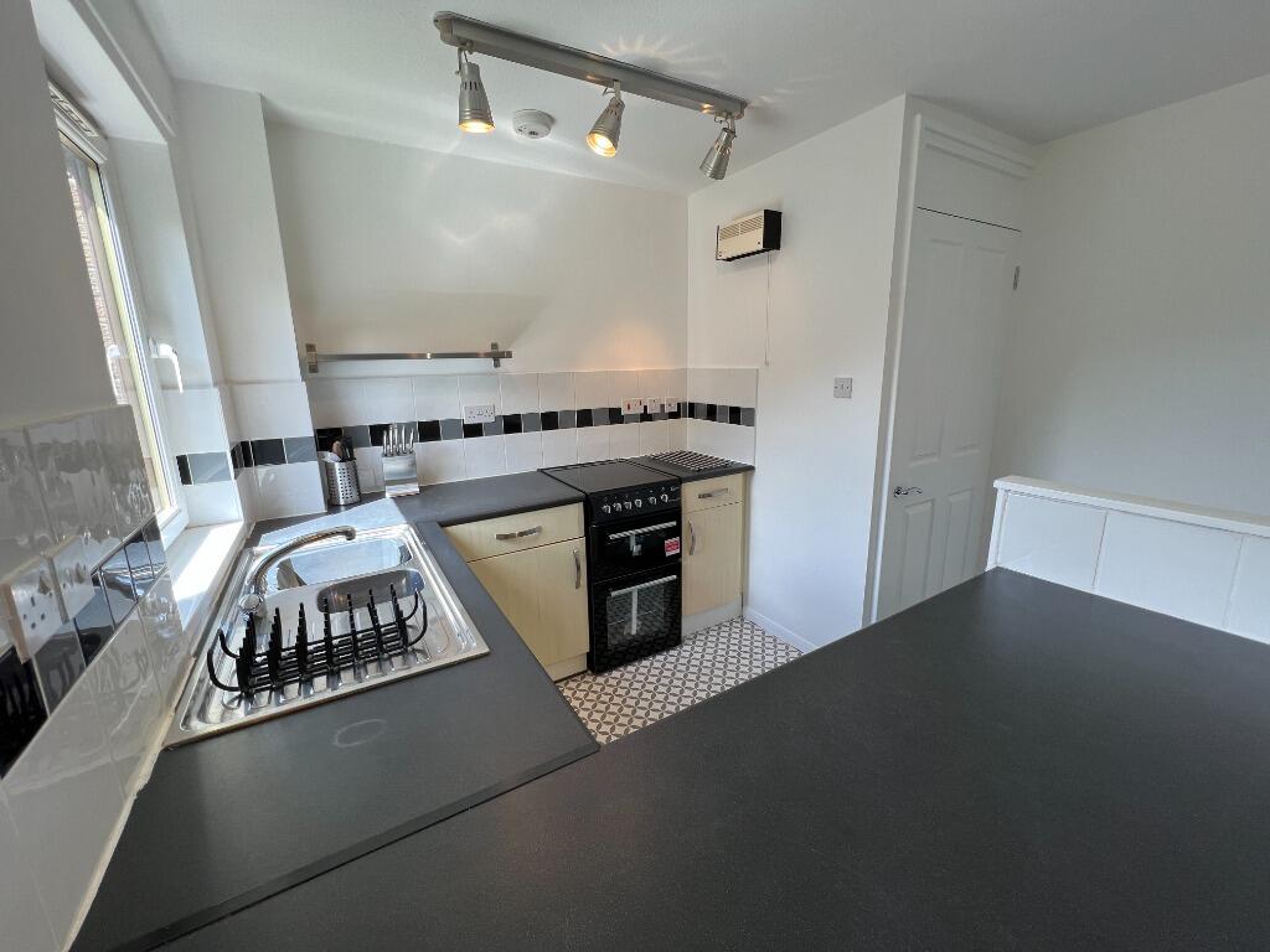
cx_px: 635
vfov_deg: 89.9
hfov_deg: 106.2
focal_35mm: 13
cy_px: 476
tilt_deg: -12.8
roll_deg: +1.4
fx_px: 477
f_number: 1.8
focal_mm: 1.57
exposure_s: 1/100
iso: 32
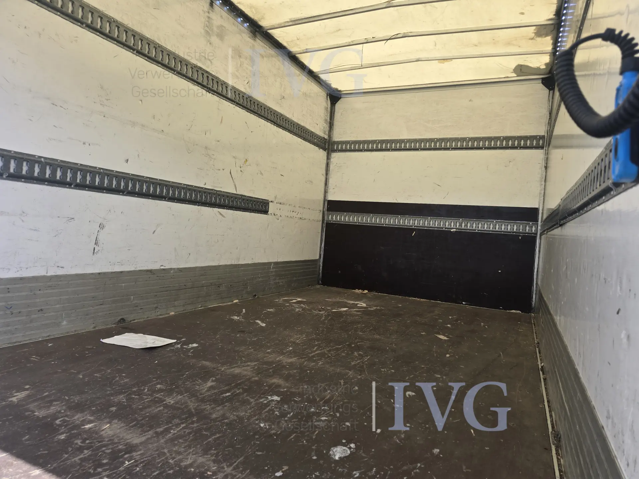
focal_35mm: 23
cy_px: 240
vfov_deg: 58.9
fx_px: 425
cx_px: 320
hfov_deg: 73.9
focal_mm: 6.3
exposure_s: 1/180
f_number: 1.7
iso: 12
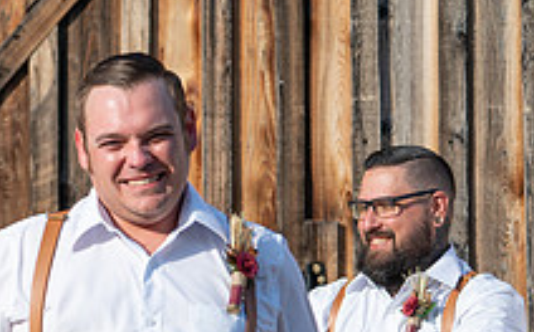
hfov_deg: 7.3
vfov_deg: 4.6
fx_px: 4158
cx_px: -206
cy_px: 340
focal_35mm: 286
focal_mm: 97
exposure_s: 1/800
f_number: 4
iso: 100
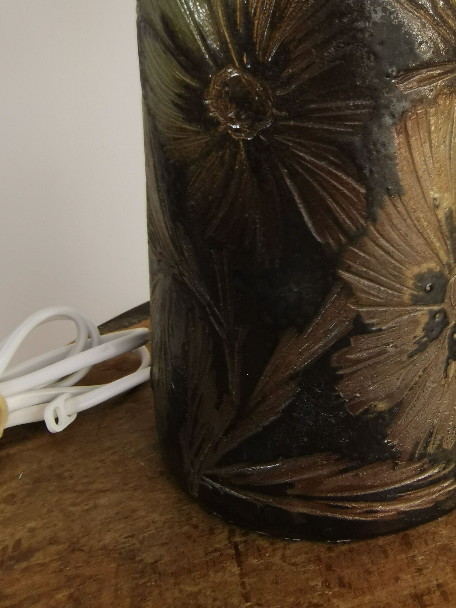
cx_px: 408
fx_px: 597
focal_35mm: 34
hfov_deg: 38.9
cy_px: 42
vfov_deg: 47.5
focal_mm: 2.26
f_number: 2.2
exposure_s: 1/50
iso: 80
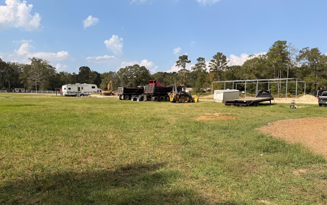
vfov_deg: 47.6
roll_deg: +0.5
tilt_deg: -3.9
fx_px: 232
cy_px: 106
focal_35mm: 26
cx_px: 165
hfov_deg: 70.4
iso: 80
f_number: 1.78
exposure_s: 1/6173
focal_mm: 6.76
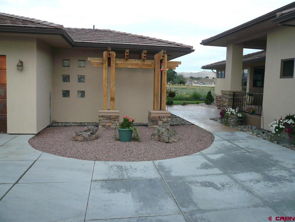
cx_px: 148
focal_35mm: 28
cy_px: 111
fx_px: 239
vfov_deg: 49.7
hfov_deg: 63.4
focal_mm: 4.6
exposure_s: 1/400
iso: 100
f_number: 2.8
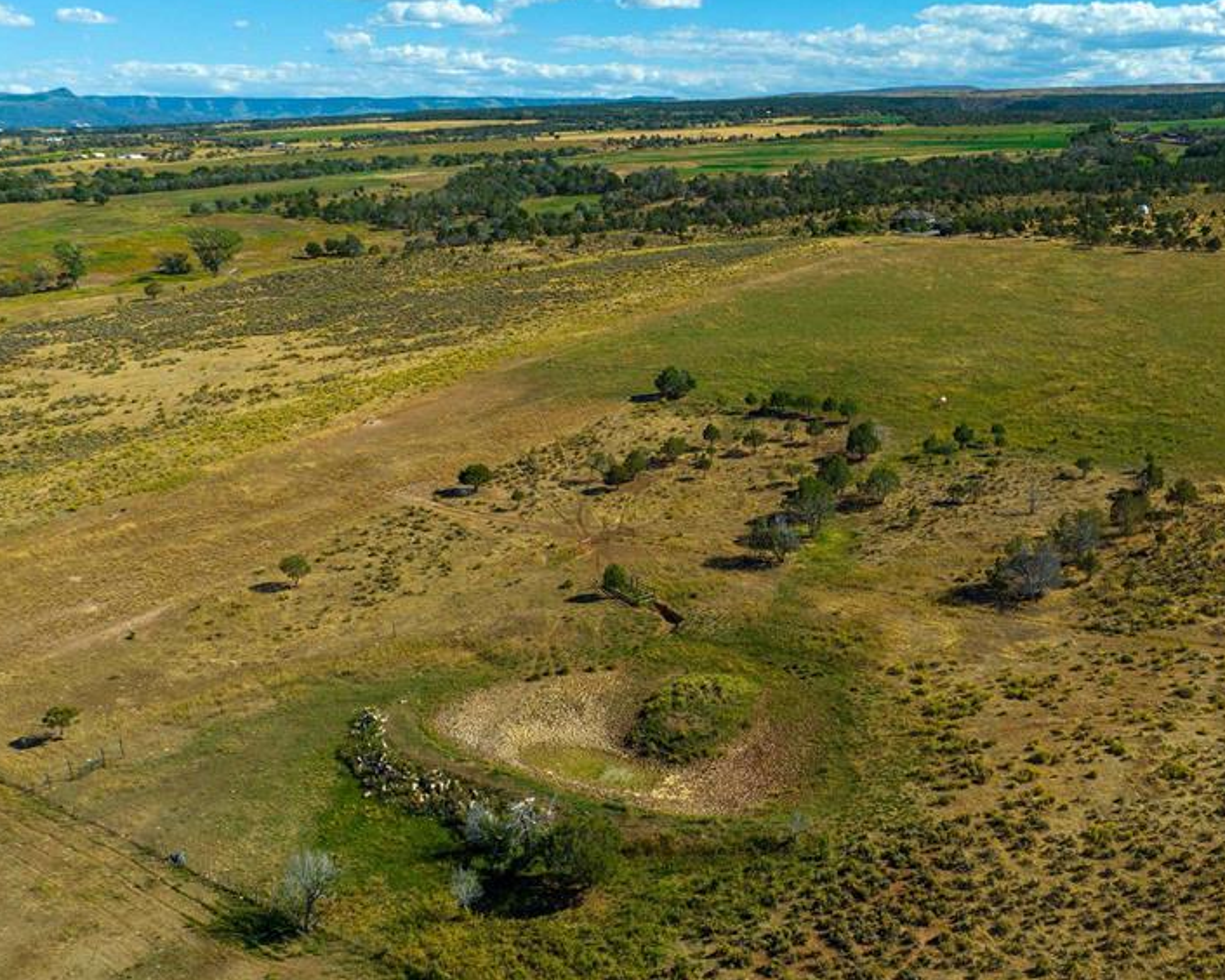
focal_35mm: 34
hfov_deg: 52.2
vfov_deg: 42.8
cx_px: 771
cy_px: 646
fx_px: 1233
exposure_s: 1/80
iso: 110
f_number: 2.8
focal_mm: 12.29
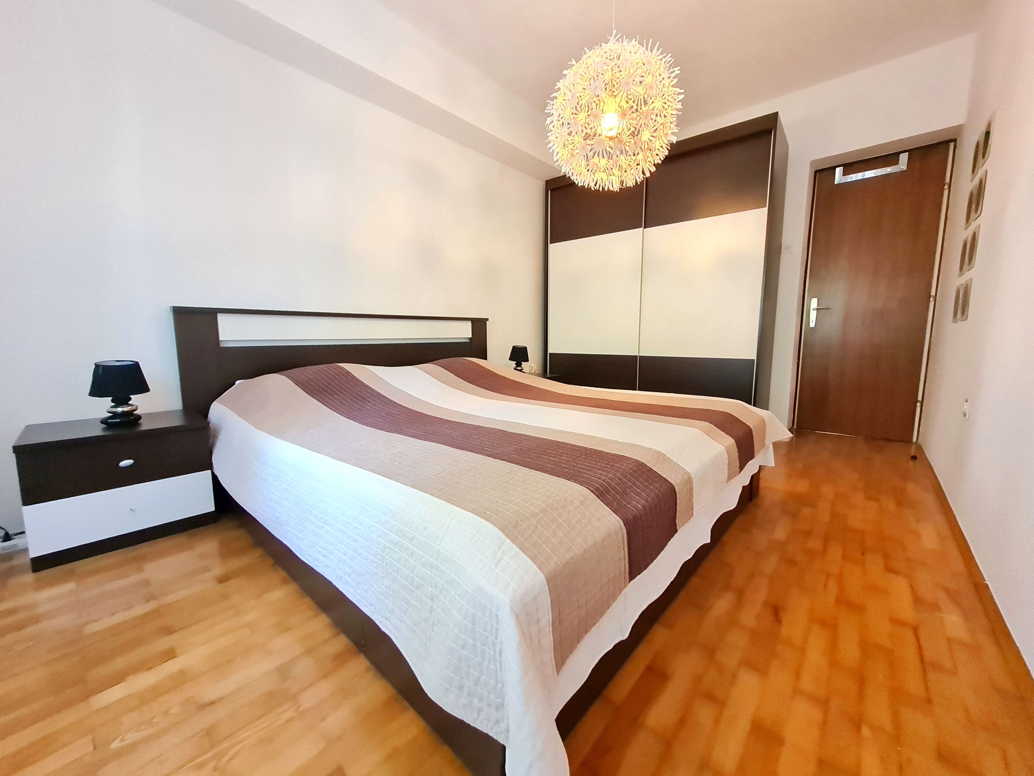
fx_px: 388
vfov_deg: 89.9
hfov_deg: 106.2
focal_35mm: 13
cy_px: 388
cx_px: 517
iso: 800
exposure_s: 1/25
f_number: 2.2
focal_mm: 1.74
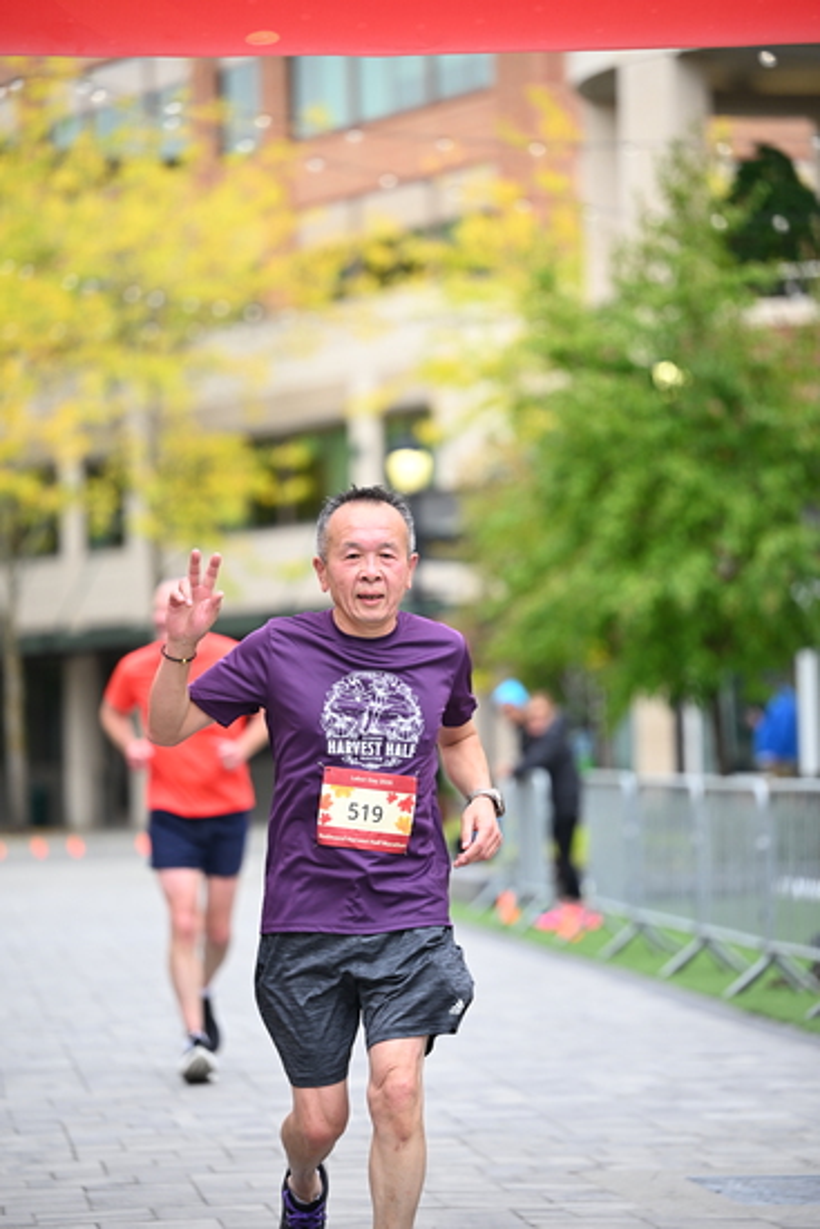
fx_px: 4780
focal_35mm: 140
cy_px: 614
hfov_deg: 9.8
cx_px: 410
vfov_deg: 14.6
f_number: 2.8
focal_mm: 140
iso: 640
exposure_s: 1/1600
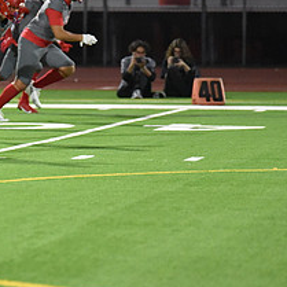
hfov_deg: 3.7
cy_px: 30
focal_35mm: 471
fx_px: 4418
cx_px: -48
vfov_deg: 3.7
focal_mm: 200
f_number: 2.8
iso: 10000
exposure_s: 1/1000
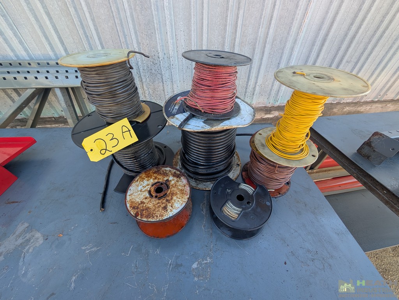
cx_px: 200
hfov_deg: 110.5
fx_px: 139
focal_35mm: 12
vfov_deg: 94.6
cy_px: 150
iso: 51
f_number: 1.7
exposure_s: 1/311
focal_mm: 2.02
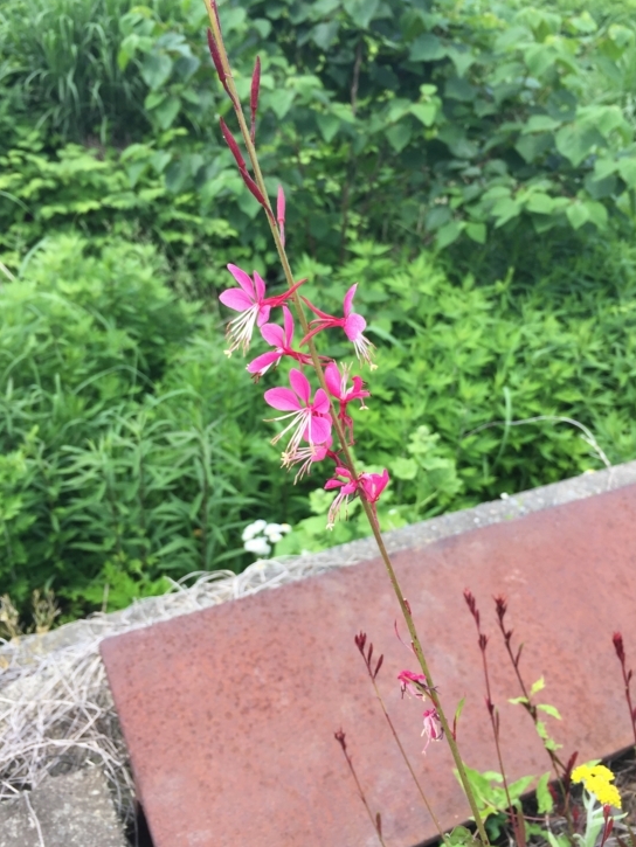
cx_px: 330
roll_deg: -5.8
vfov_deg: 56.8
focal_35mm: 32
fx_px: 784
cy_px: 415
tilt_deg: -30.4
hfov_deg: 44.2
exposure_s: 1/534
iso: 32
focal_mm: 4.15
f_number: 2.2
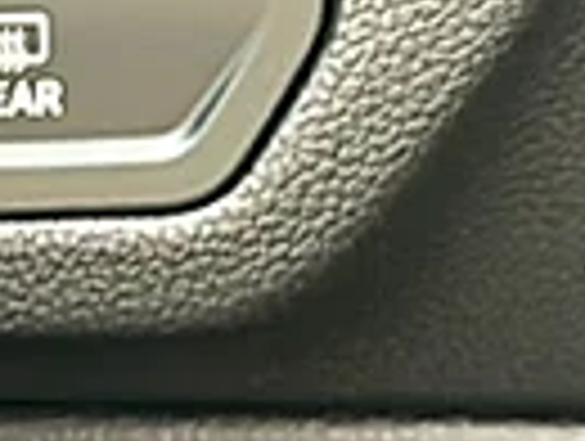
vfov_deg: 8.4
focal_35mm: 172
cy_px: -317
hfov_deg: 11.0
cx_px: -284
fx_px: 2912
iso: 80
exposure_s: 1/40
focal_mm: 6.86
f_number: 1.78
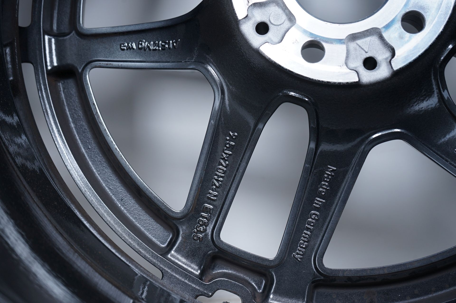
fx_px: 608
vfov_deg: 28.0
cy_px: 152
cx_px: 228
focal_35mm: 48
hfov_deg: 41.1
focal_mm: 48
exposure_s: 1/100
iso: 250
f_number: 7.1
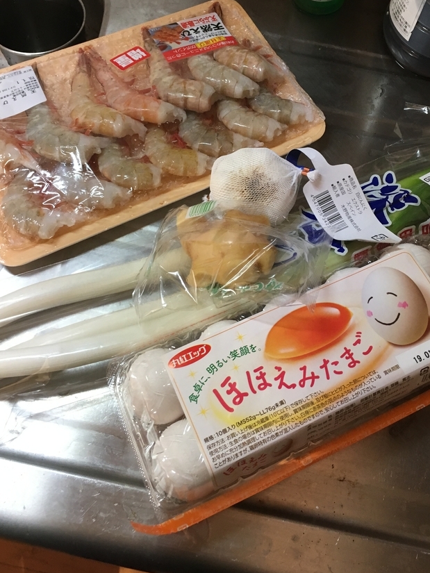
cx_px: 245
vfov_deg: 50.9
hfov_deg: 39.6
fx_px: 596
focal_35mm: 36
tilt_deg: -61.5
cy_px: 219
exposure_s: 1/30
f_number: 2.2
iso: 100
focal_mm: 4.15
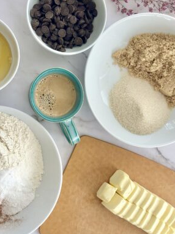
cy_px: 120
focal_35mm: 63
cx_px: 69
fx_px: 424
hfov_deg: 23.3
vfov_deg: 30.7
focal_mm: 6.86
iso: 80
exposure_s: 1/185
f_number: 1.78
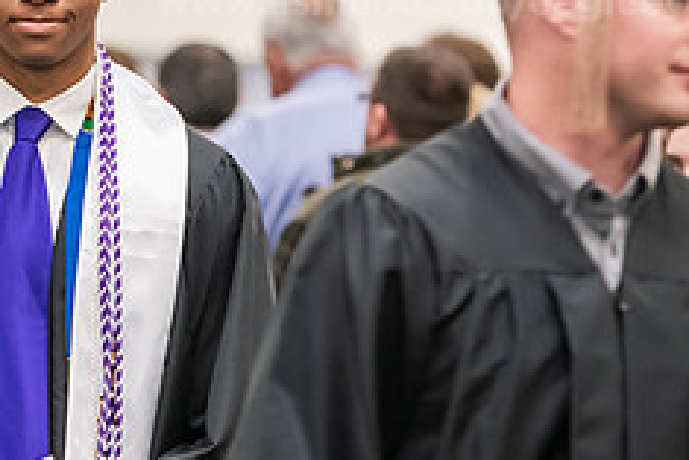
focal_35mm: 301
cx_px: 23
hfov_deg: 6.8
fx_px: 5764
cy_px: 63
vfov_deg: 4.6
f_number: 3.2
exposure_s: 1/200
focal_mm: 122
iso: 2500
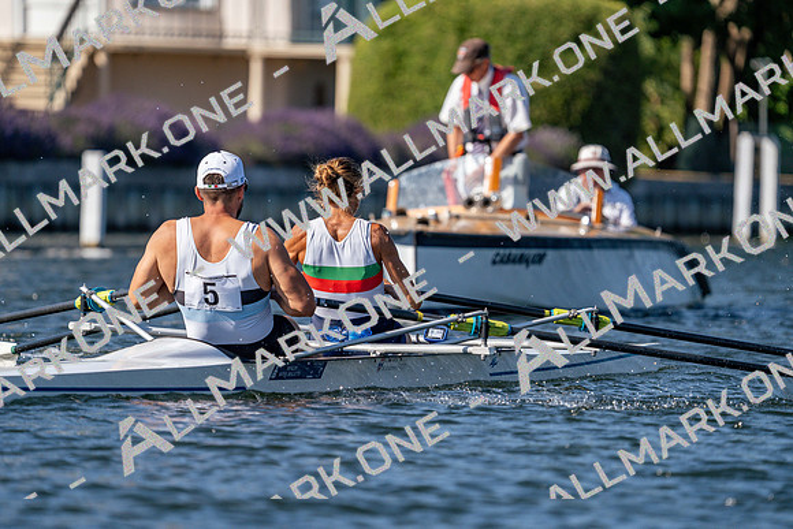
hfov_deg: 4.9
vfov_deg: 3.3
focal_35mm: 422
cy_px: 264
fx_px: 9297
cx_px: 396
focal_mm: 422
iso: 250
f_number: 6.3
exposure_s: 1/1600
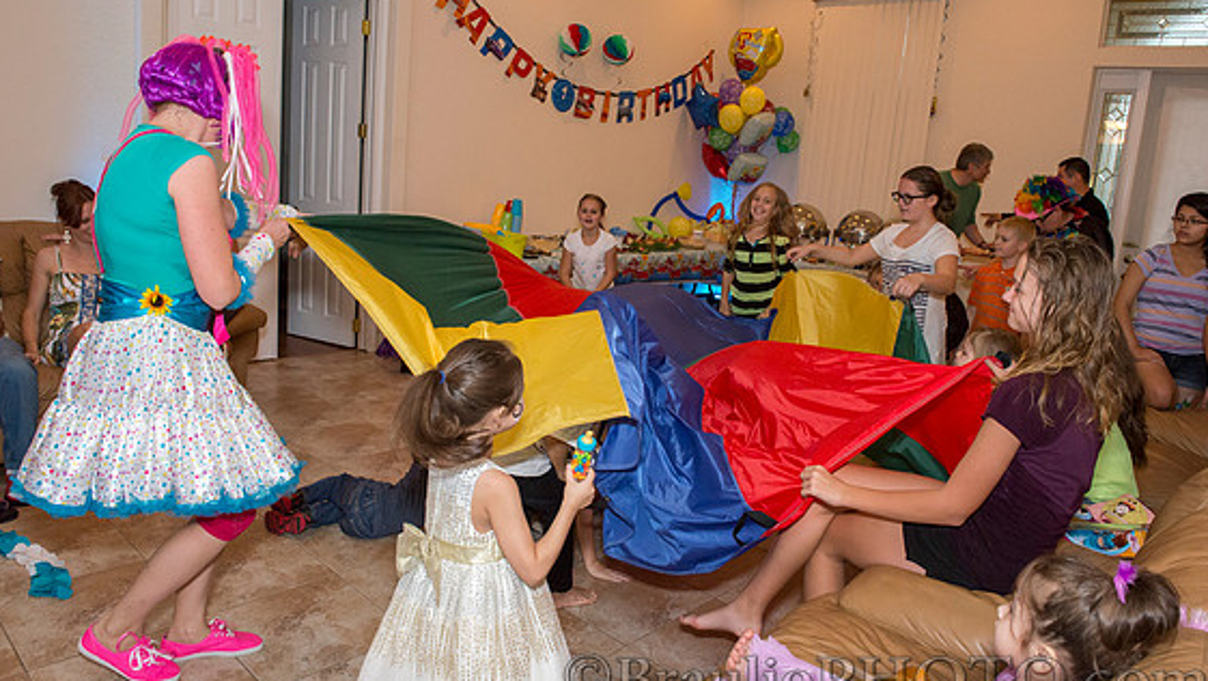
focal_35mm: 26
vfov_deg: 44.4
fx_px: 833
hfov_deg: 71.9
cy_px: 318
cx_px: 618
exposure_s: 1/200
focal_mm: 24
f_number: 7.1
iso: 4000
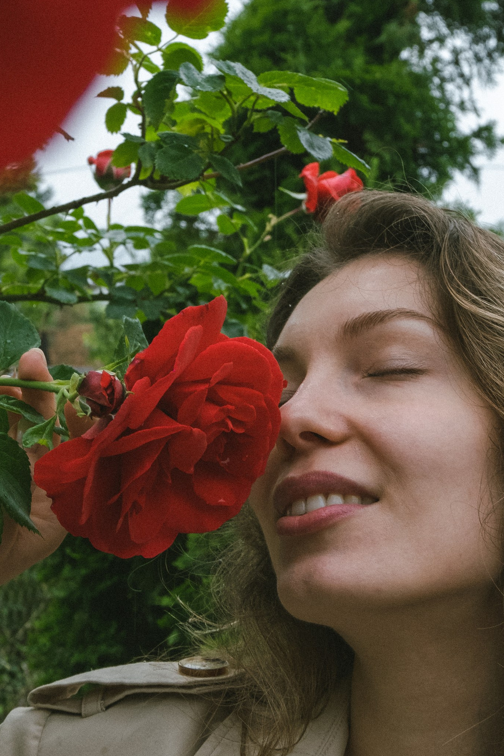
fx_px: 1428
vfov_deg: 29.6
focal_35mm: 68
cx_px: 206
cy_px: 346
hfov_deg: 20.0
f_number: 7.1
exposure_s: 1/125
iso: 1600
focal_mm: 22.8
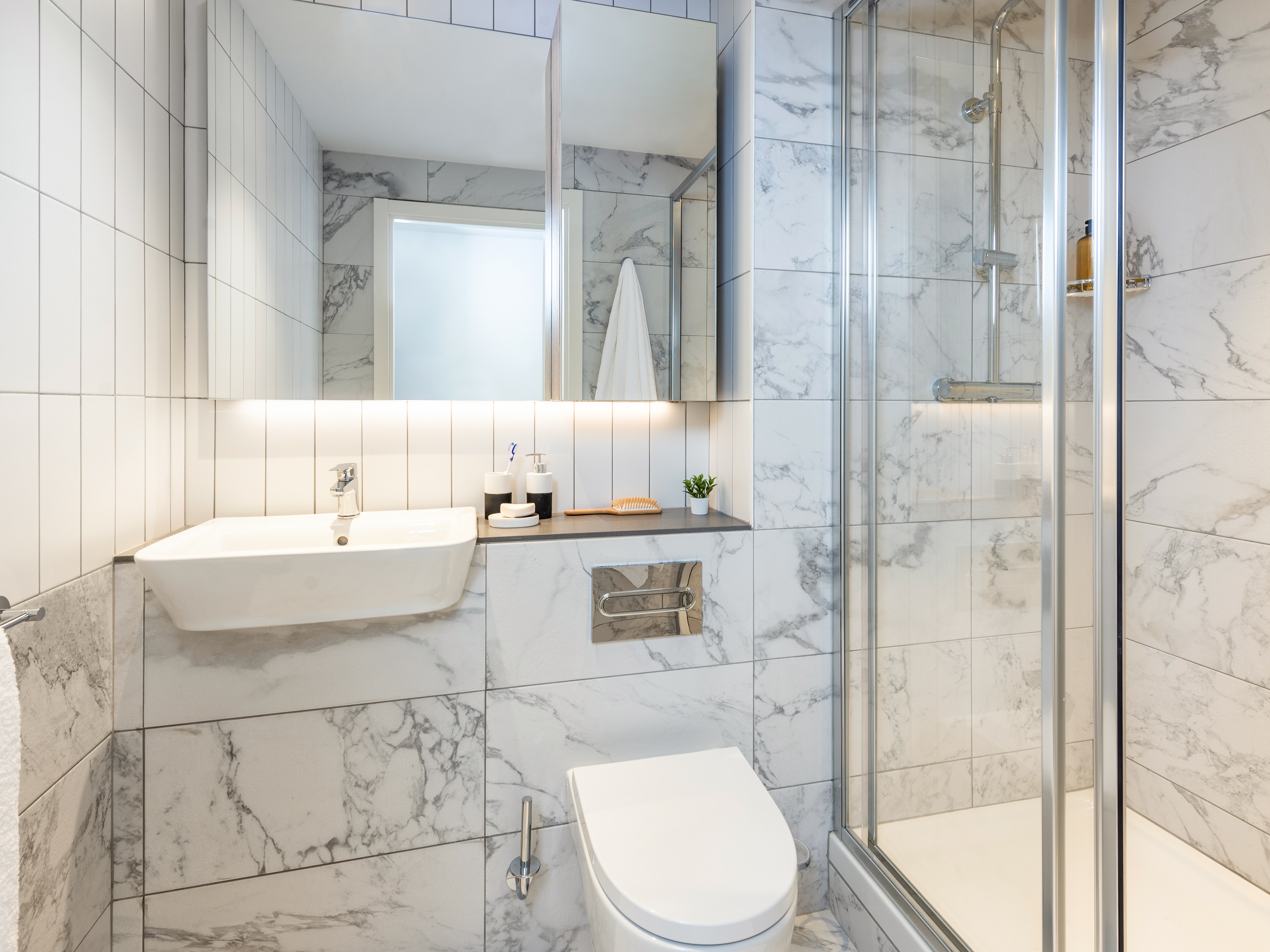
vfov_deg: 78.0
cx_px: 595
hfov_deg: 94.4
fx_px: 587
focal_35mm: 16
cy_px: 502
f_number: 7.1
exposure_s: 1/5
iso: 100
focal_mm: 14
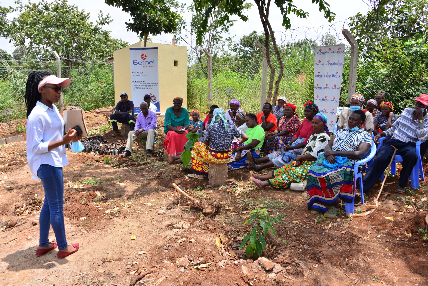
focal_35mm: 28
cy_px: 143
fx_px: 333
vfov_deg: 46.4
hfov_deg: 65.5
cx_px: 214
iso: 100
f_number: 9
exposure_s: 1/125
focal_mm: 28
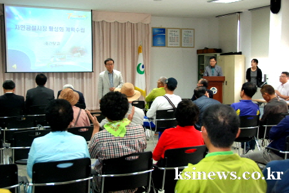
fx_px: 390
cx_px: 142
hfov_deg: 40.7
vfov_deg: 27.8
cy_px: 92
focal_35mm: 49
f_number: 5
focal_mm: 29
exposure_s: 1/60
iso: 800
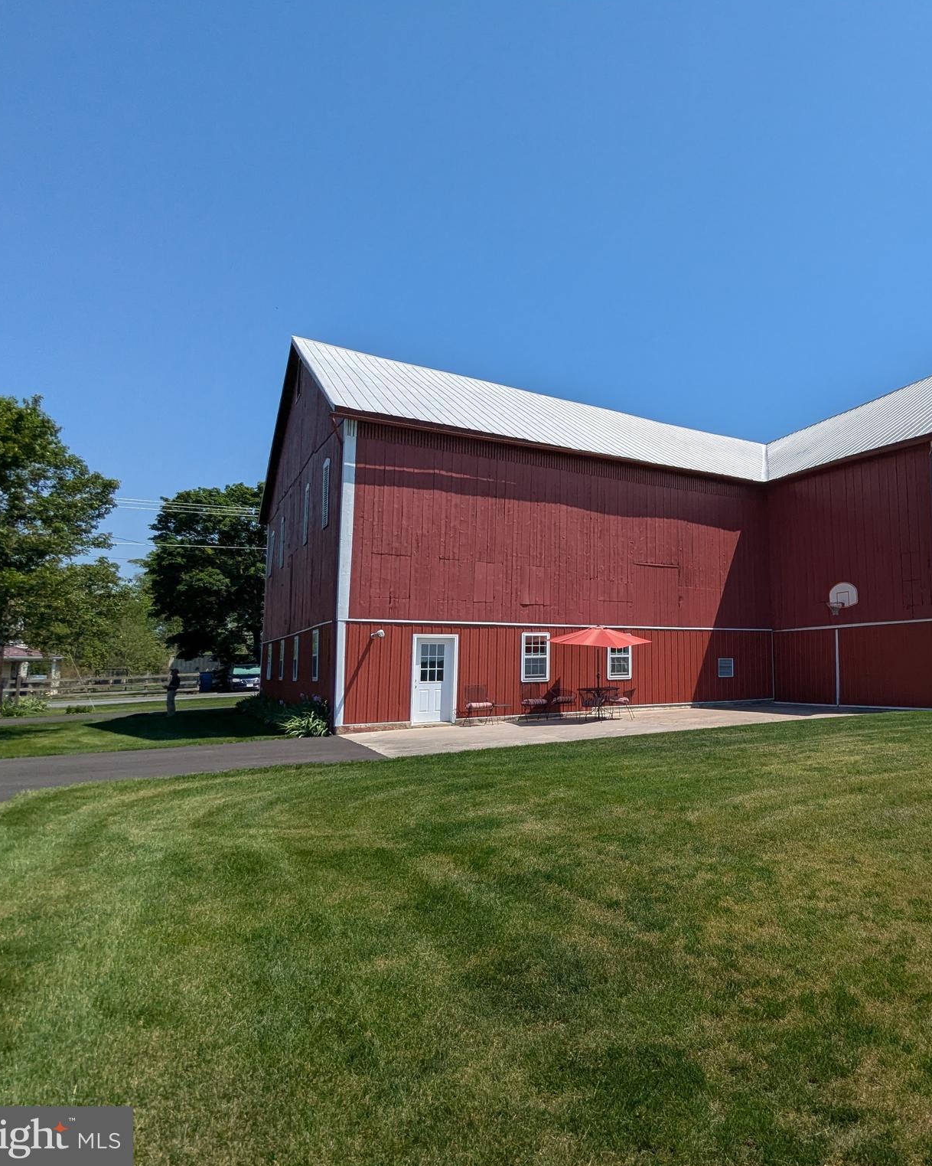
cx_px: 725
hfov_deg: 61.0
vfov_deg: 77.6
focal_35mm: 21
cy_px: 581
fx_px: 724
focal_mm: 2.35
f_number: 2.2
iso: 52
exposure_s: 1/3571
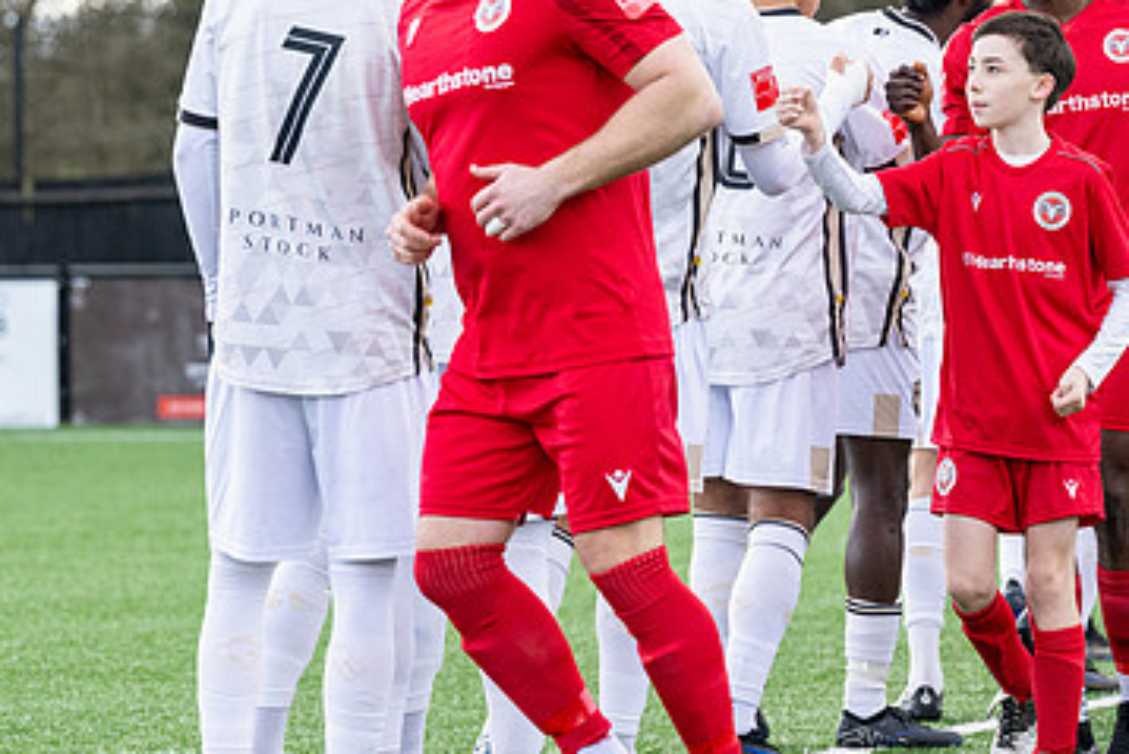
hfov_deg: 10.3
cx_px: 842
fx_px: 6274
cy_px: 319
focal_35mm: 200
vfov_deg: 6.9
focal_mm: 120
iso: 800
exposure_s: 1/1600
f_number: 4
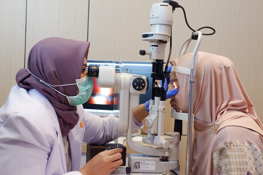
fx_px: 387
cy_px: 88
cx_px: 132
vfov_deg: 25.5
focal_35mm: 53
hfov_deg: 37.5
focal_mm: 35
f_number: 6.4
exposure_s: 1/80
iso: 8000
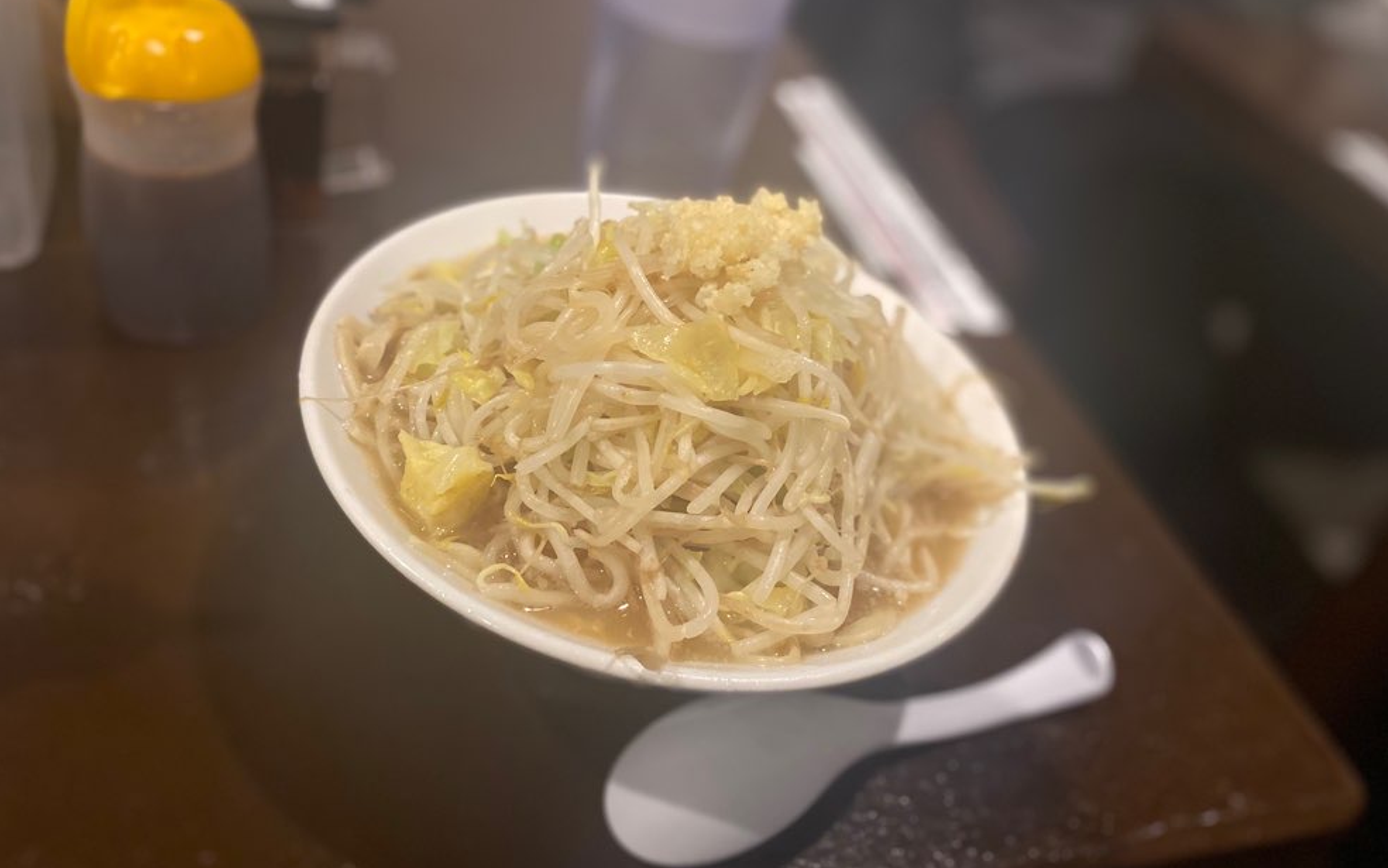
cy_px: 385
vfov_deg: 44.5
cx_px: 700
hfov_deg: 66.5
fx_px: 1059
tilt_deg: -40.3
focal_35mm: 28
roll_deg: -16.5
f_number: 1.8
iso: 500
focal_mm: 4.25
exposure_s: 1/30
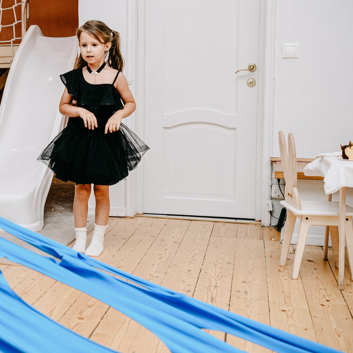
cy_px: 143
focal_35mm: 54
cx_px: 14
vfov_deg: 31.6
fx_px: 623
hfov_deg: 29.8
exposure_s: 1/160
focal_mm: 29
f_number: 3.5
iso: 160
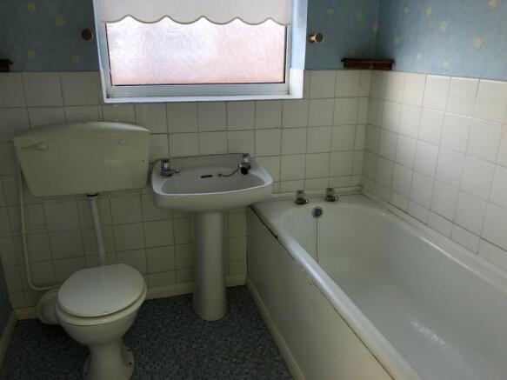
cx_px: 254
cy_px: 190
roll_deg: -0.2
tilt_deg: -18.2
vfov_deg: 49.7
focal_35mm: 28
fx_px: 410
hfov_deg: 63.5
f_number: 1.8
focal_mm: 3.99
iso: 25
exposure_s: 1/100
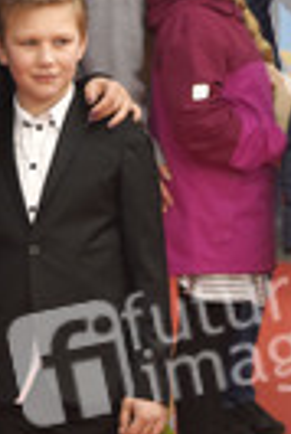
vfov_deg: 6.5
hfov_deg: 4.4
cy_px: 186
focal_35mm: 315
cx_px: -121
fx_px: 3809
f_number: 3.2
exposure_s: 1/1000
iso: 400
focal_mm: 70
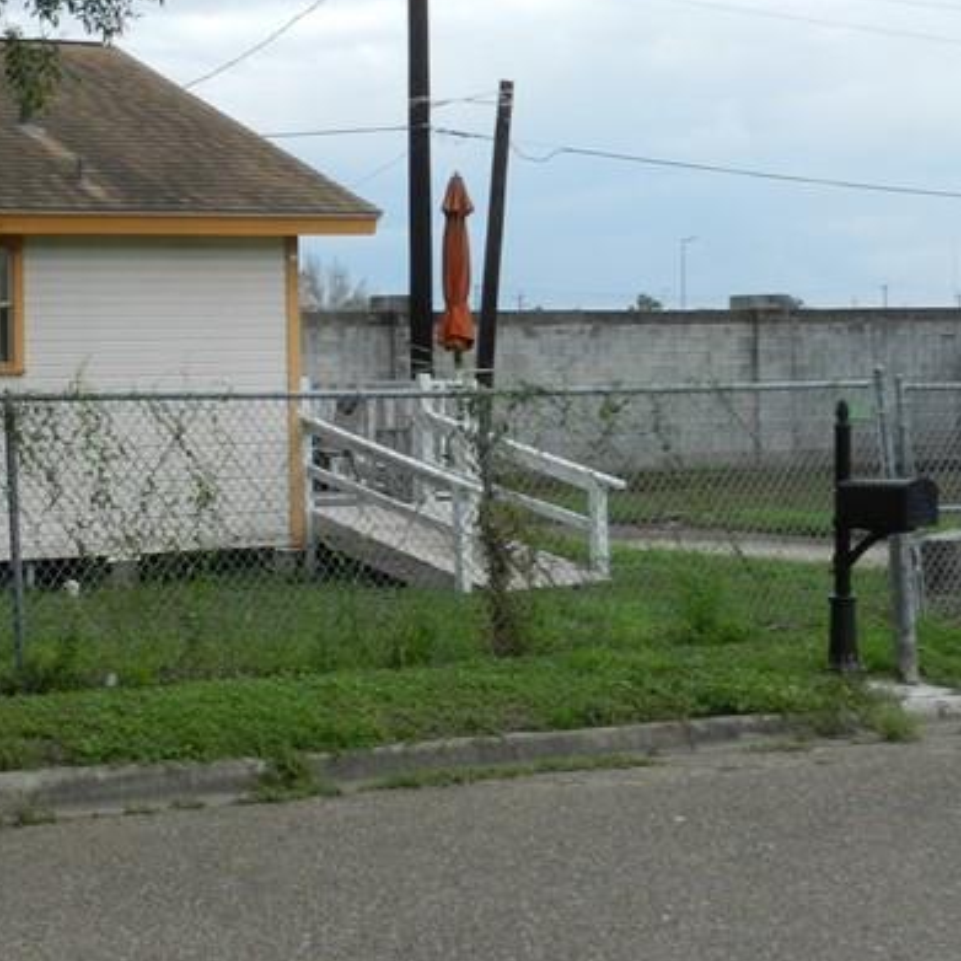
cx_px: -57
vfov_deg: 23.3
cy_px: 354
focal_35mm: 74
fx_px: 2324
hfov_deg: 22.2
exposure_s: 1/60
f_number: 6.3
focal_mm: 5.6
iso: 160
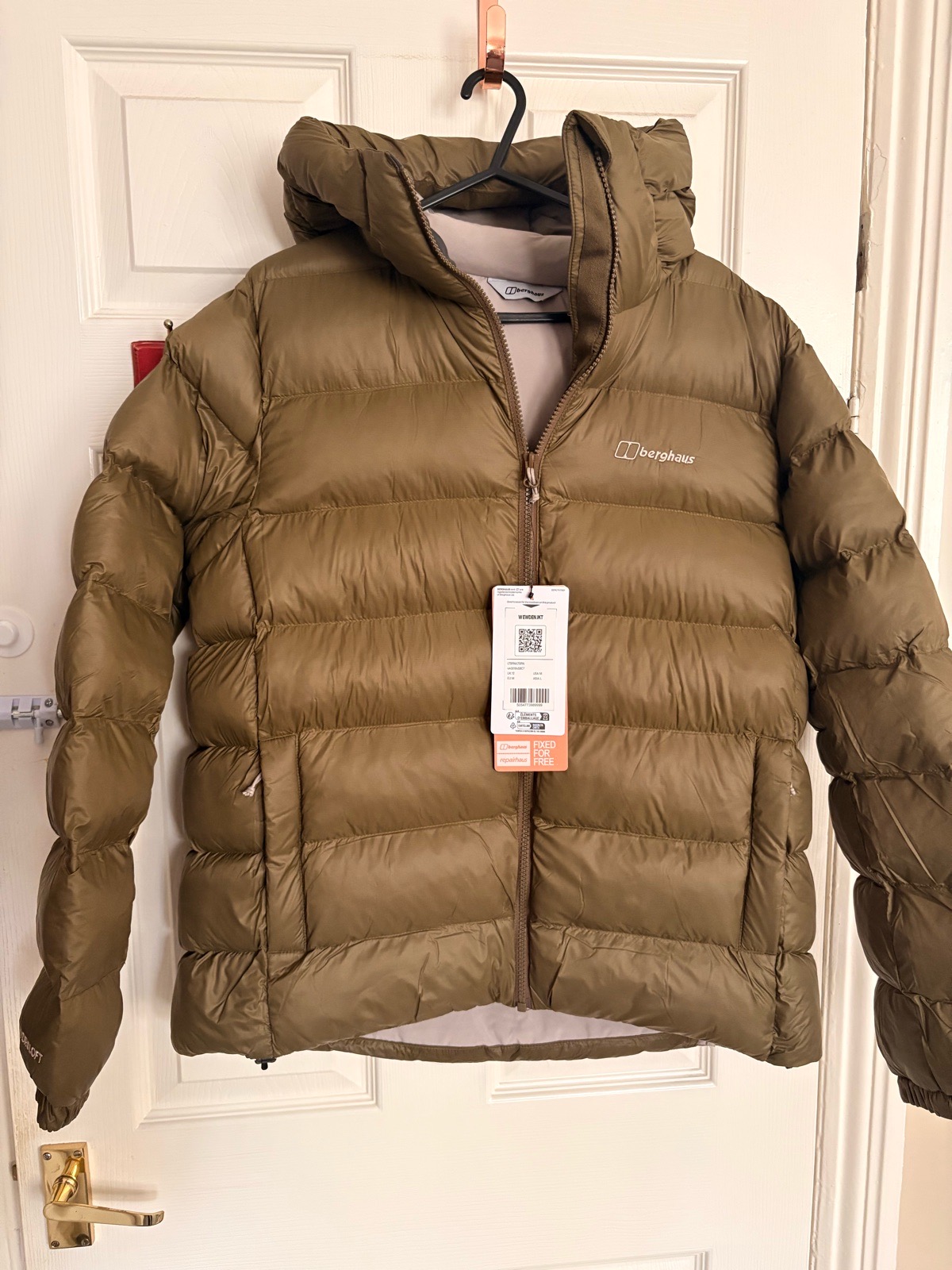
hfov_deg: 53.1
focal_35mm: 26
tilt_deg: -7.8
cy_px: 635
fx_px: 953
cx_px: 476
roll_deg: +0.1
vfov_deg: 67.3
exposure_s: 1/50
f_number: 1.6
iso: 400
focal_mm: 5.96
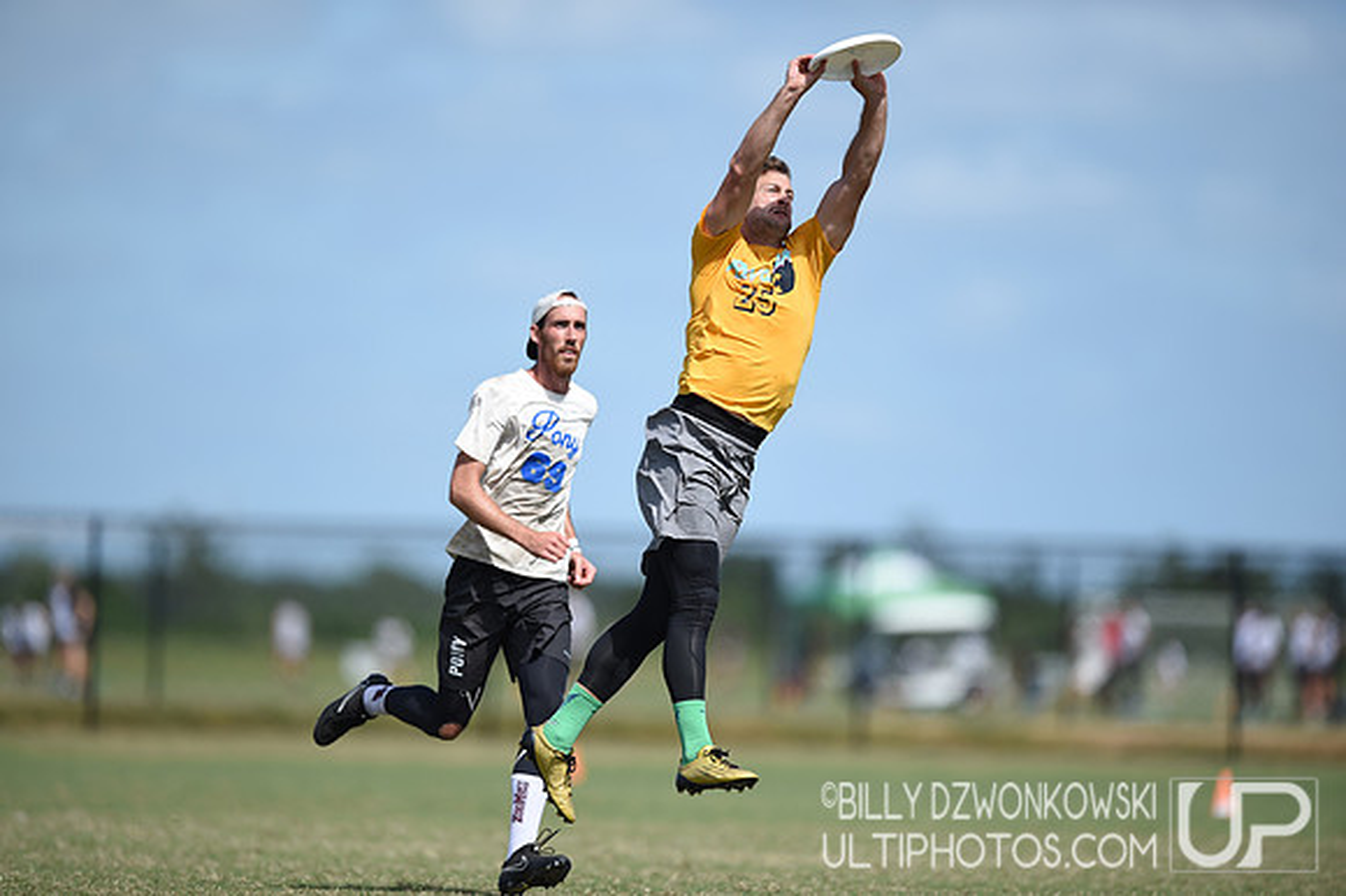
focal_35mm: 400
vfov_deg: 3.4
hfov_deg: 5.2
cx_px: 673
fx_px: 14946
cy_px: 448
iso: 100
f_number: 2.8
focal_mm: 400
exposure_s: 1/2000
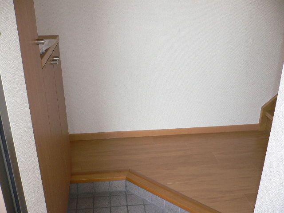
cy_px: 106
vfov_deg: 40.7
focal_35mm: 35
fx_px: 287
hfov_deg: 52.6
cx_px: 142
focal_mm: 5.8
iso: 100
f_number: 2.8
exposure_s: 1/80
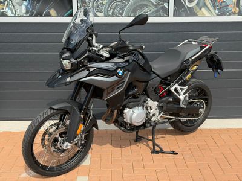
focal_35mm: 48
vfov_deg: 30.3
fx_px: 336
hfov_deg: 39.7
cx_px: 121
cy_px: 90
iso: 80
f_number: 1.78
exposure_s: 1/1608
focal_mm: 6.76
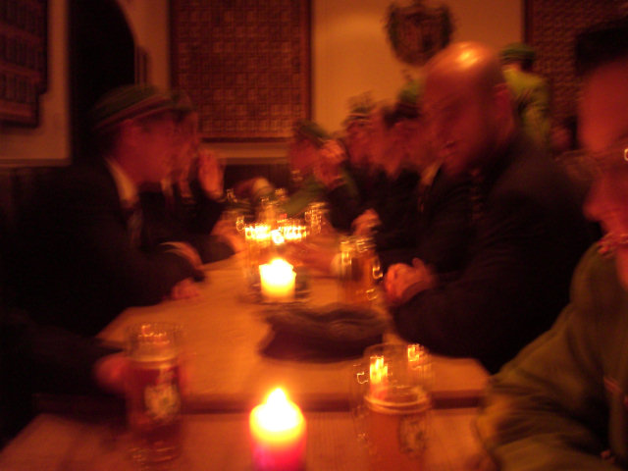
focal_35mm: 38
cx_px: 314
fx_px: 689
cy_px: 236
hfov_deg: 49.0
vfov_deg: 37.7
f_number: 3.1
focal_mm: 6.3
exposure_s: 1/2.5
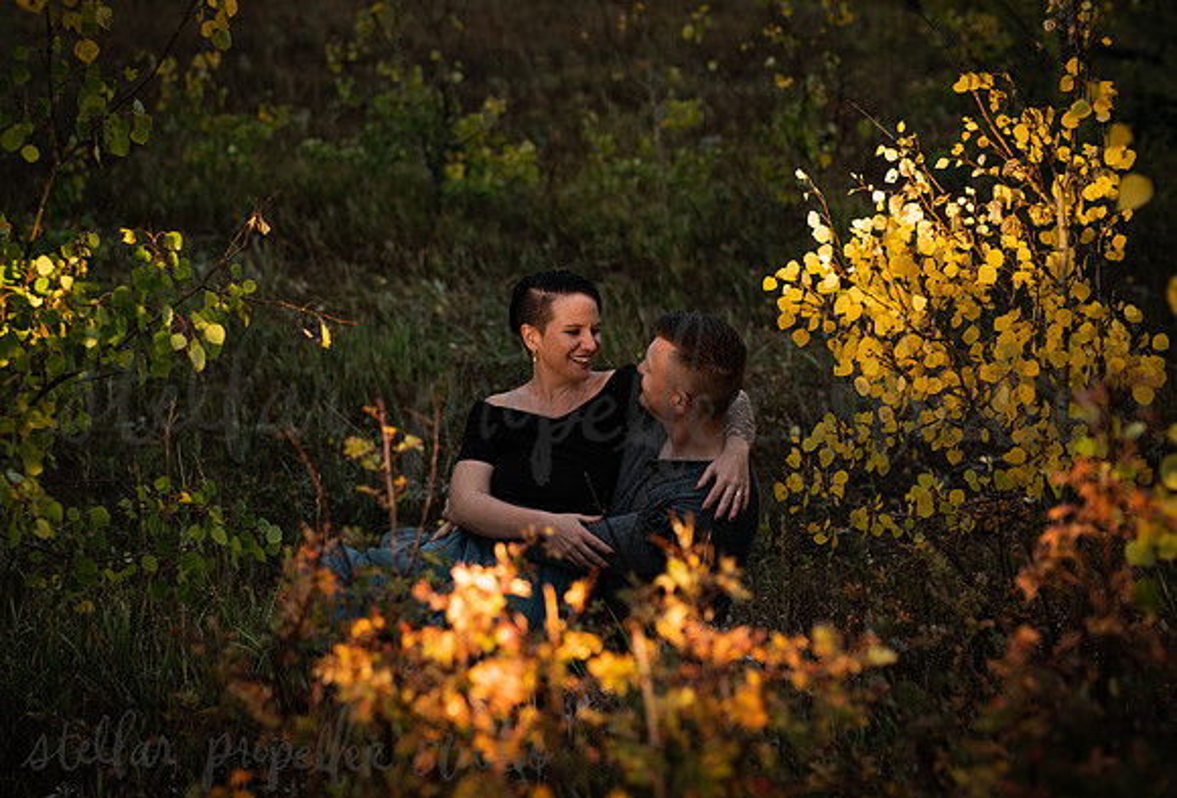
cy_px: 344
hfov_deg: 34.4
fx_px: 1895
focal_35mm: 58
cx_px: 494
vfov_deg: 23.7
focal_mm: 50
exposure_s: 1/640
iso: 400
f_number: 2.5
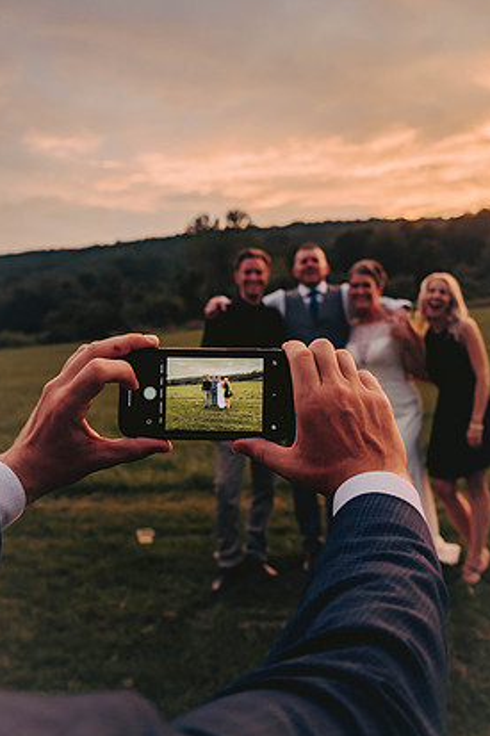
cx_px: 251
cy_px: 385
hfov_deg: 28.1
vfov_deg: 41.1
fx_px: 981
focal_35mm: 48
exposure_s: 1/200
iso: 800
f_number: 6.3
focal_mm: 44
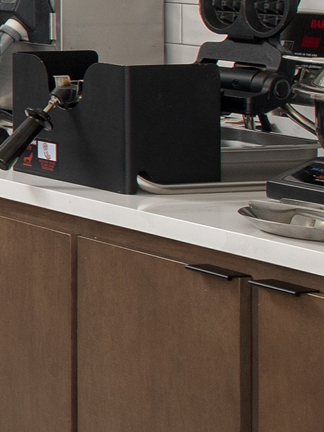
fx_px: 1659
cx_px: -780
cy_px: 69
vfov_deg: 14.7
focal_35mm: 133
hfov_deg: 8.5
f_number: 11
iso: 250
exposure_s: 1/250
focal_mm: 24
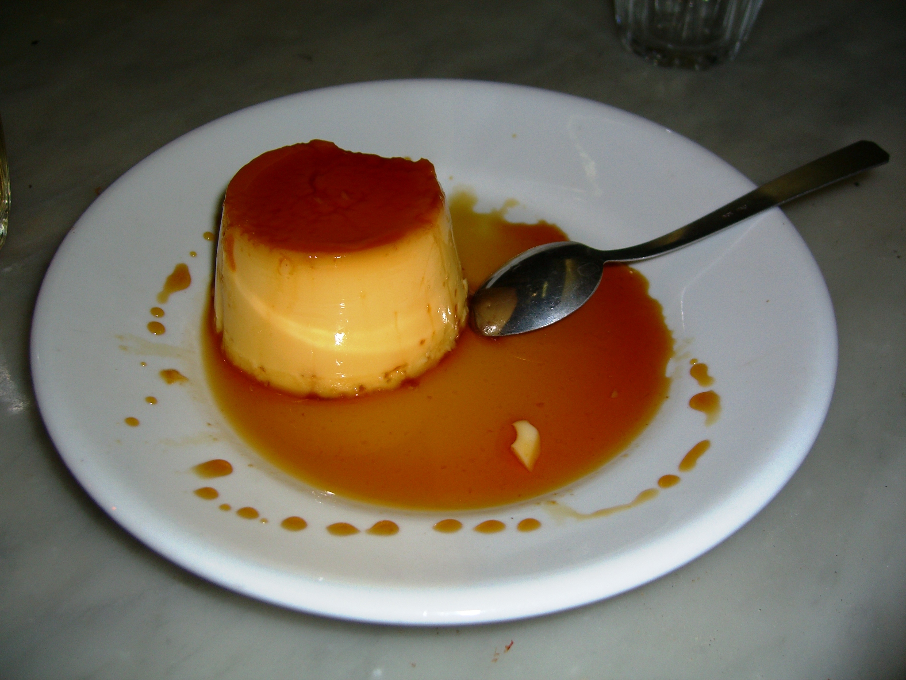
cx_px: 453
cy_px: 340
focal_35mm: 38
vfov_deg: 37.7
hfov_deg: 49.0
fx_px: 995
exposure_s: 1/60
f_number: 2.8
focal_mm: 7.9
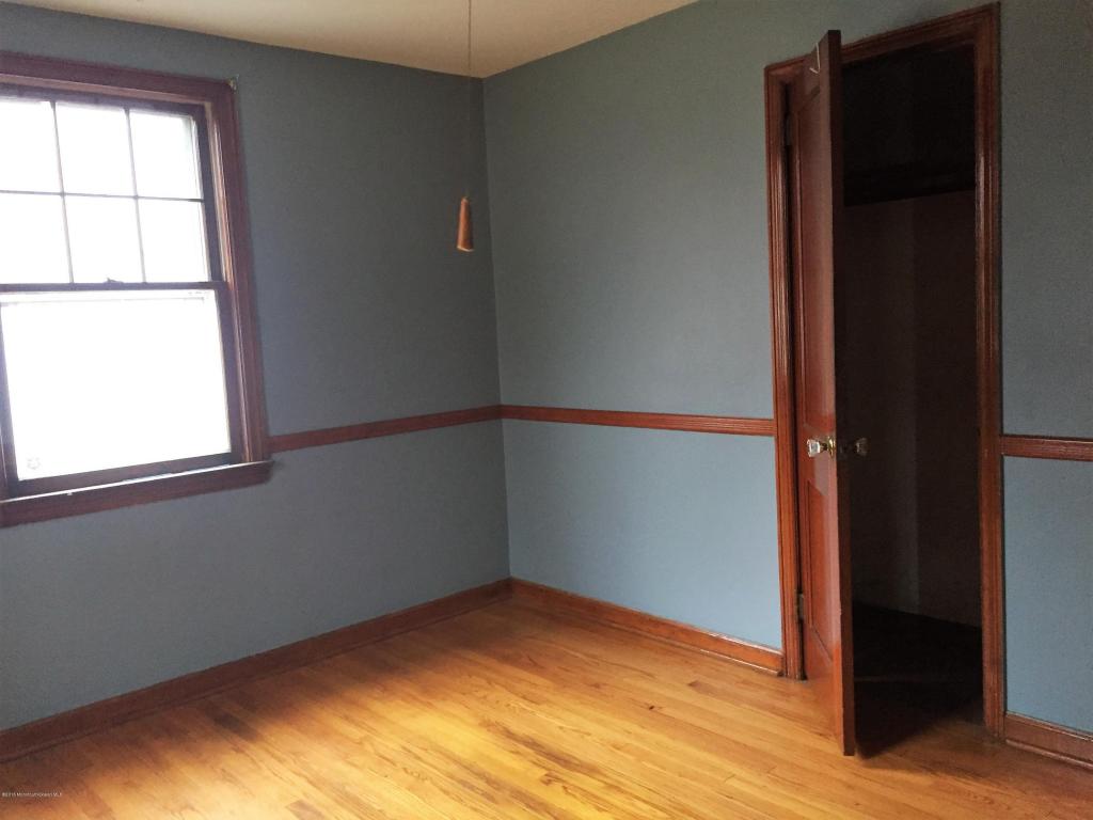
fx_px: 916
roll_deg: +2.7
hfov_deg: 61.7
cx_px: 546
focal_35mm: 29
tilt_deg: -6.6
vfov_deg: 48.2
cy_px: 410
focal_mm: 4.15
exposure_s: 1/30
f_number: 2.2
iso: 200
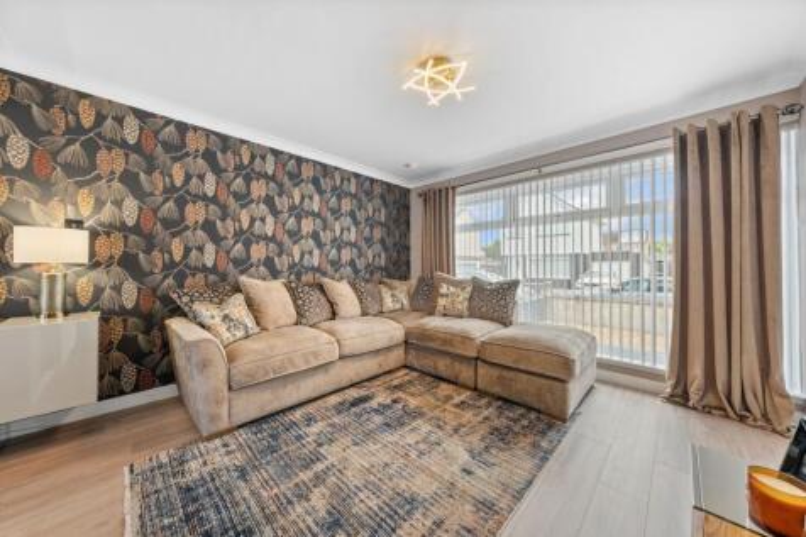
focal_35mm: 12
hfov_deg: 112.6
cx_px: 403
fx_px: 269
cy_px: 268
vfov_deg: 90.0
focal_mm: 12
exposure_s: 1/30
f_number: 5.6
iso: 1250
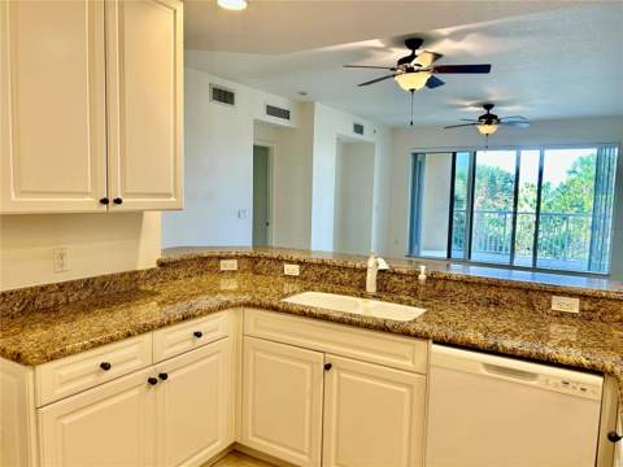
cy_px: 234
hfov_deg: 67.3
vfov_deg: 53.1
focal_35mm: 26
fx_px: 468
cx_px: 312
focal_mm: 5.7
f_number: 1.5
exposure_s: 1/120
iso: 100
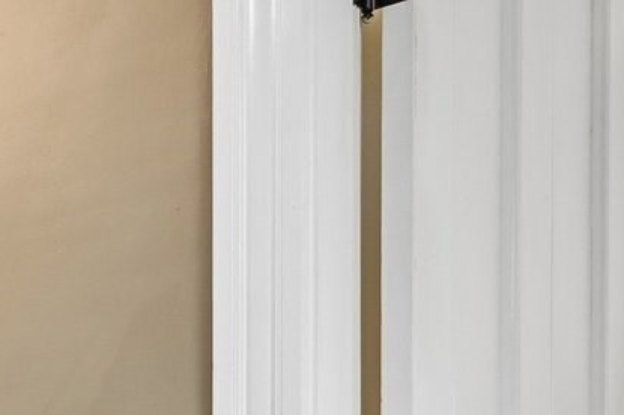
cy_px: 545
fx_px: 1368
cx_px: -370
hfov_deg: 20.9
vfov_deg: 16.3
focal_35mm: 79
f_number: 8
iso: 400
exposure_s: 1/13
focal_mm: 16
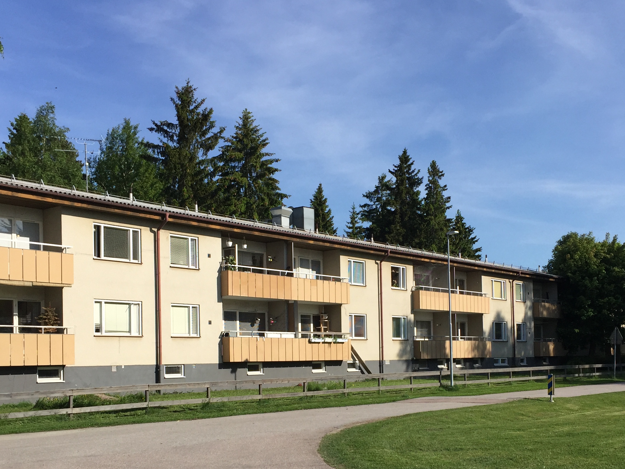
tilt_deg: +1.8
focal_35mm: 44
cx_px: 342
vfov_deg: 32.4
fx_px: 794
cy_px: 338
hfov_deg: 42.9
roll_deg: +0.5
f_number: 2.2
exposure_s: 1/2326
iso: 32
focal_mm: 4.15
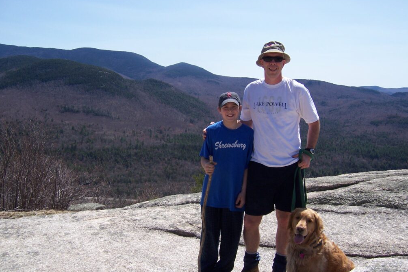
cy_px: 138
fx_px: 397
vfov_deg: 37.8
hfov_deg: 54.4
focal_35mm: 35
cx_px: 201
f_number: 4
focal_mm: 5.5
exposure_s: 1/750
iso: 80
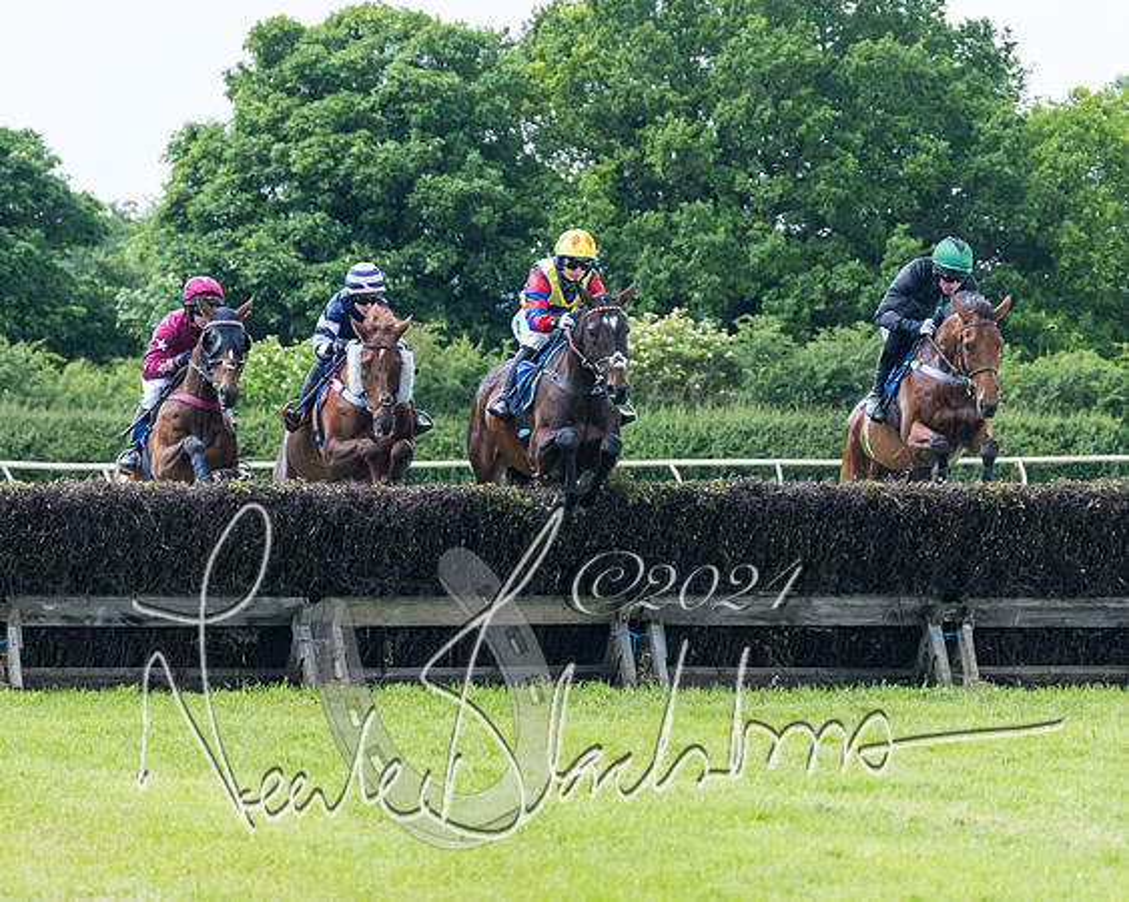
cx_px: 563
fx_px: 7598
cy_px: 516
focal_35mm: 227
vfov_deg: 6.8
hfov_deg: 8.5
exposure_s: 1/1250
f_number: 4
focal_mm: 110
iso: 2000
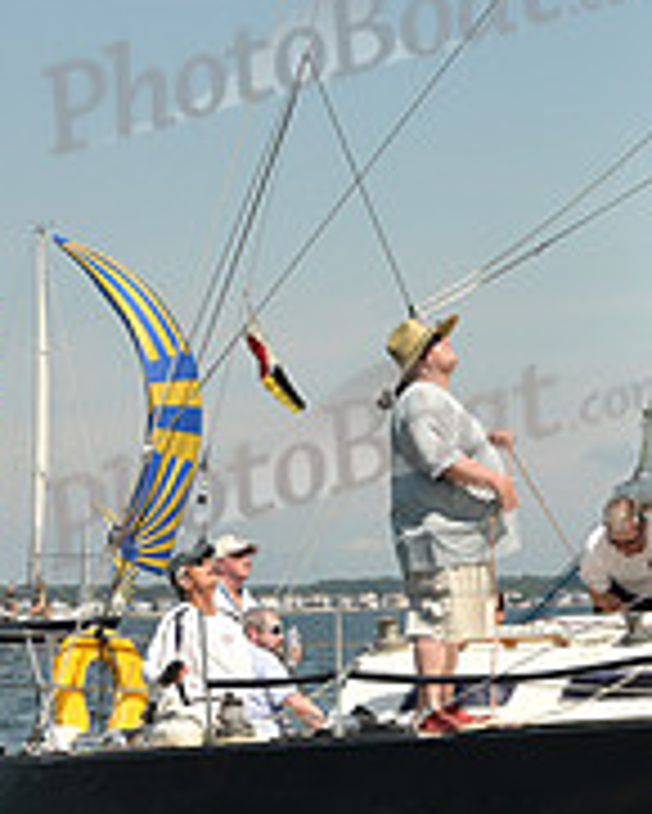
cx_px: 913
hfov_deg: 7.2
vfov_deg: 9.1
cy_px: 623
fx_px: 5085
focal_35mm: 211
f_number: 10
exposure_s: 1/1000
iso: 320
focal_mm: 70
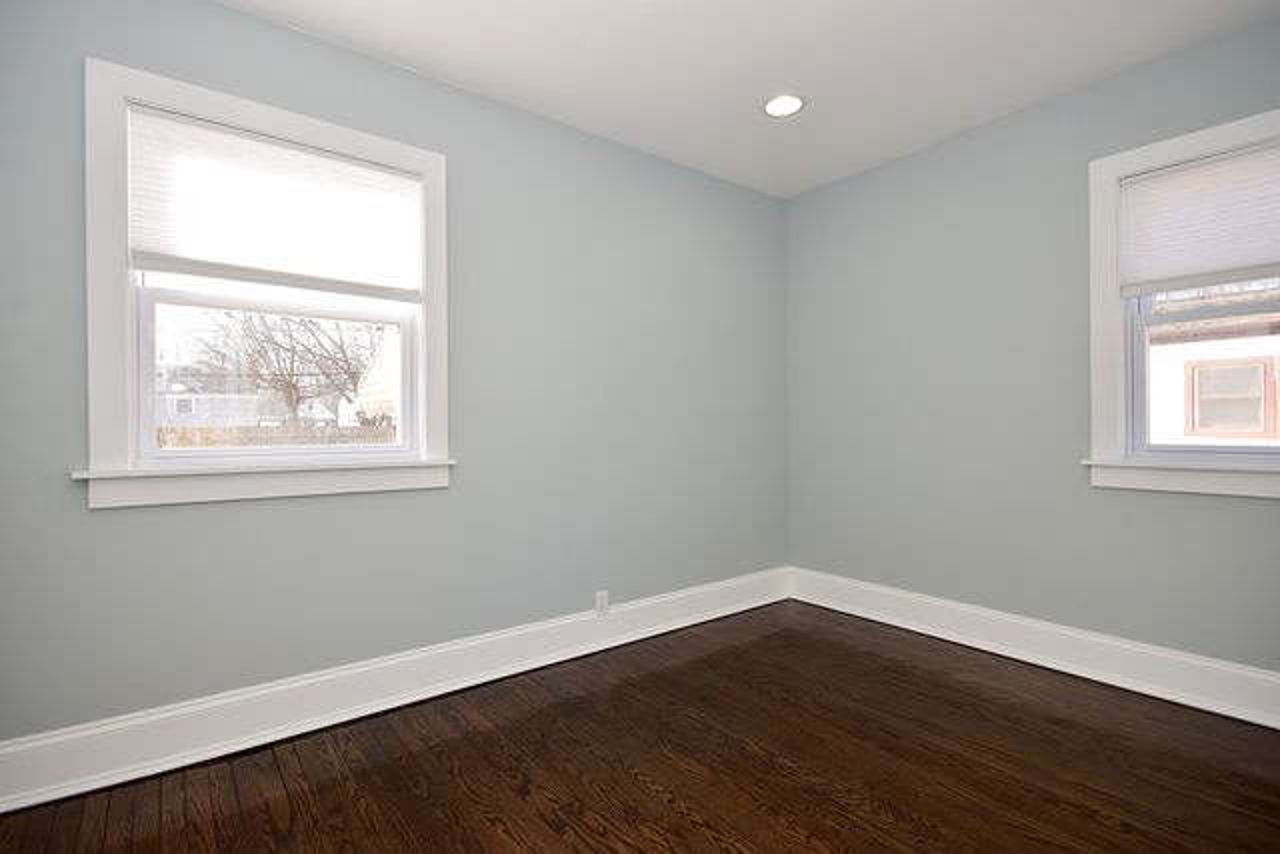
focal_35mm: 17
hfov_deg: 92.4
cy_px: 427
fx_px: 613
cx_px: 640
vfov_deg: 69.7
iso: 500
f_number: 8
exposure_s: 1/200
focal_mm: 11.5
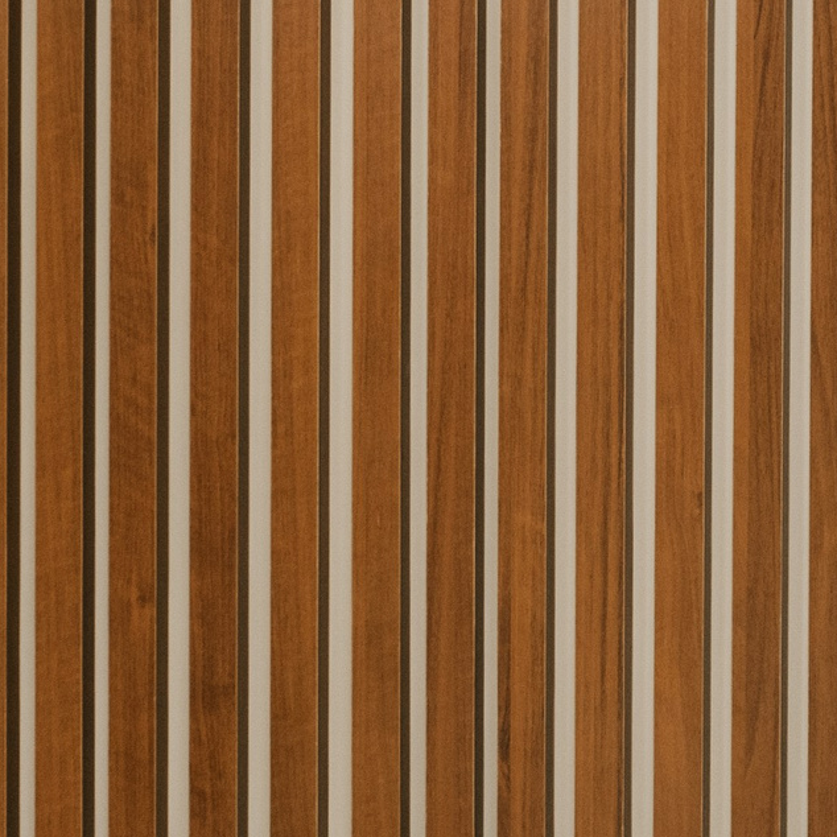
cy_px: -285
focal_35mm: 120
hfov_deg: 13.5
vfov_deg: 13.9
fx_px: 3283
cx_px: 1314
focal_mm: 29
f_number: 4
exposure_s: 1/160
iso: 200
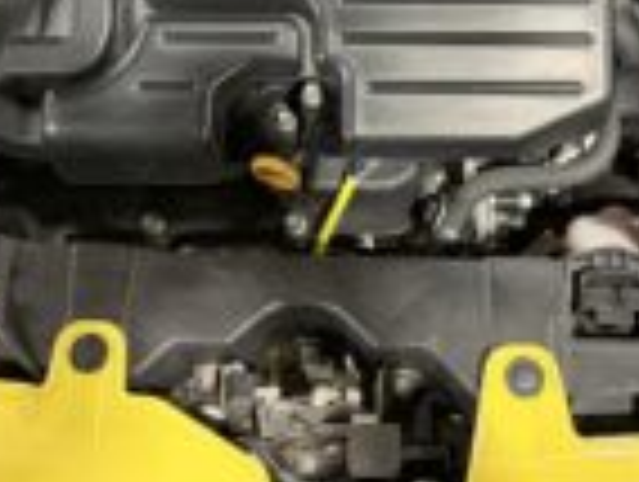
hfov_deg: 30.2
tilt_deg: -52.2
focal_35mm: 64
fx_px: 1183
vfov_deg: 22.1
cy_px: -2
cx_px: 360
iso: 320
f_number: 1.6
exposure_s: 1/33
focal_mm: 5.96
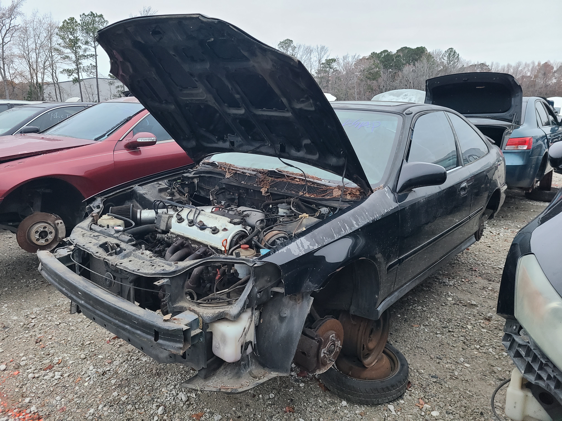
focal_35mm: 26
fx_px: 422
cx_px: 281
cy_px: 210
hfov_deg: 67.3
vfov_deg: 53.1
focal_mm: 5.4
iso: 500
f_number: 1.8
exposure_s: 1/33
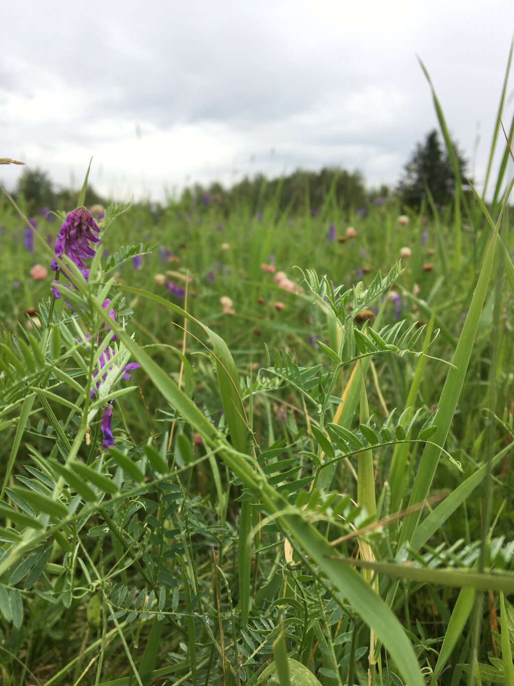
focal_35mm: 29
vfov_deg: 61.7
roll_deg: +2.2
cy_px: 343
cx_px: 257
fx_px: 574
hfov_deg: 48.2
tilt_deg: -9.5
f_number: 2.2
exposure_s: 1/296
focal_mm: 4.15
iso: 25
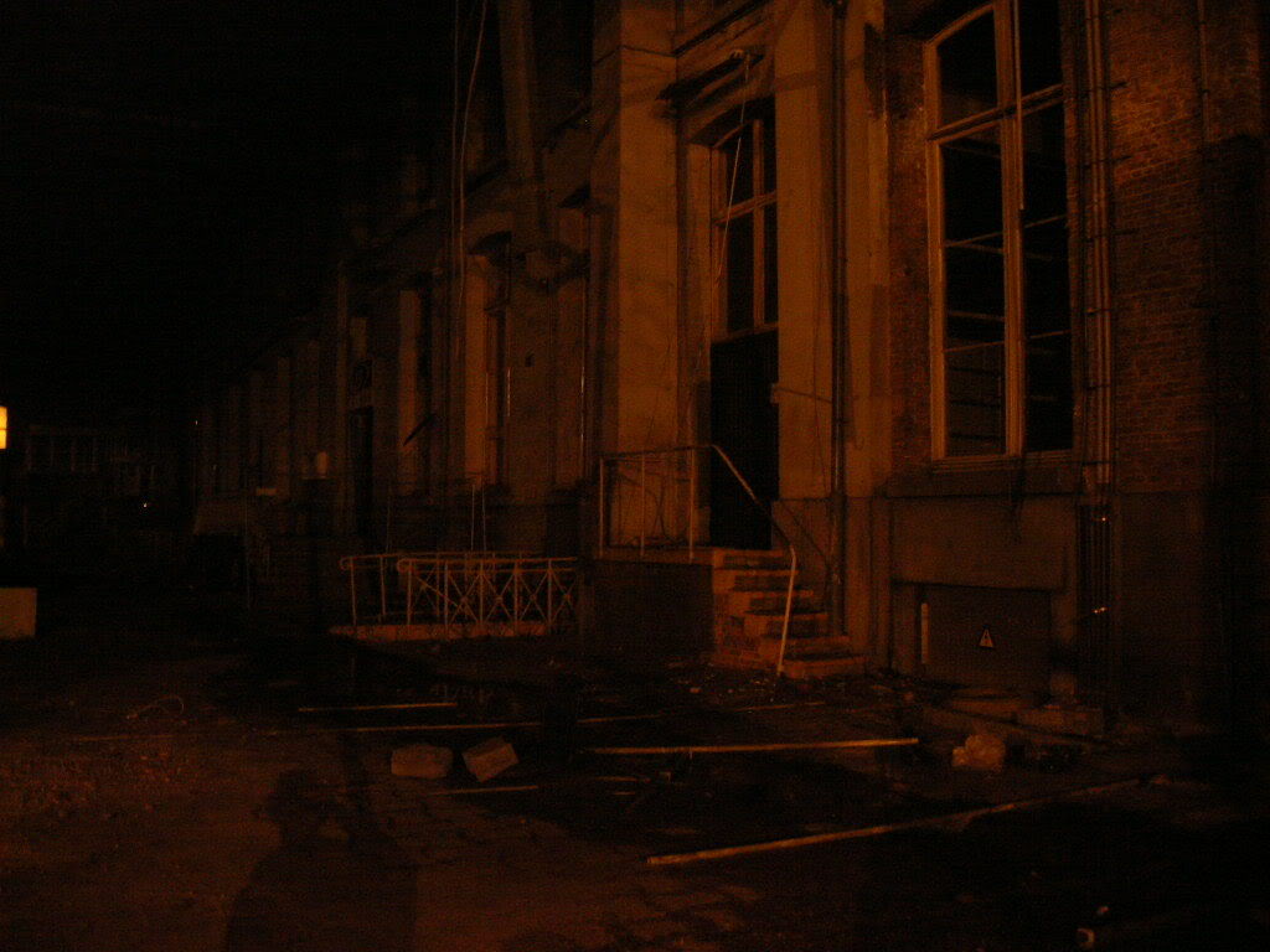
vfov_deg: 41.8
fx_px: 1247
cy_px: 476
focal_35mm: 34
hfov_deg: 54.0
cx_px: 635
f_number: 2.9
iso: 200
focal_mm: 5.7
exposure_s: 2
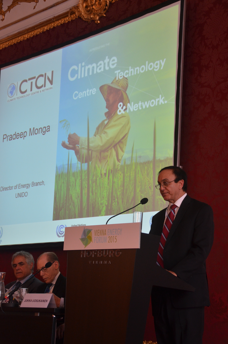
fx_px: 687
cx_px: 114
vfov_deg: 28.1
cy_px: 172
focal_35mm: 72
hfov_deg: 18.8
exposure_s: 1/50
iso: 1000
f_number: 6.3
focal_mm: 48
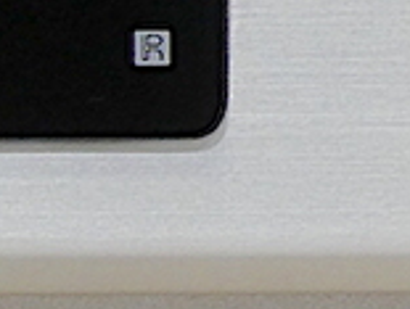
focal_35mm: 883
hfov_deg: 2.2
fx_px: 10483
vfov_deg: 1.7
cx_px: 801
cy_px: -92
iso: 200
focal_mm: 25.6
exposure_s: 1/10
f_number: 5.4
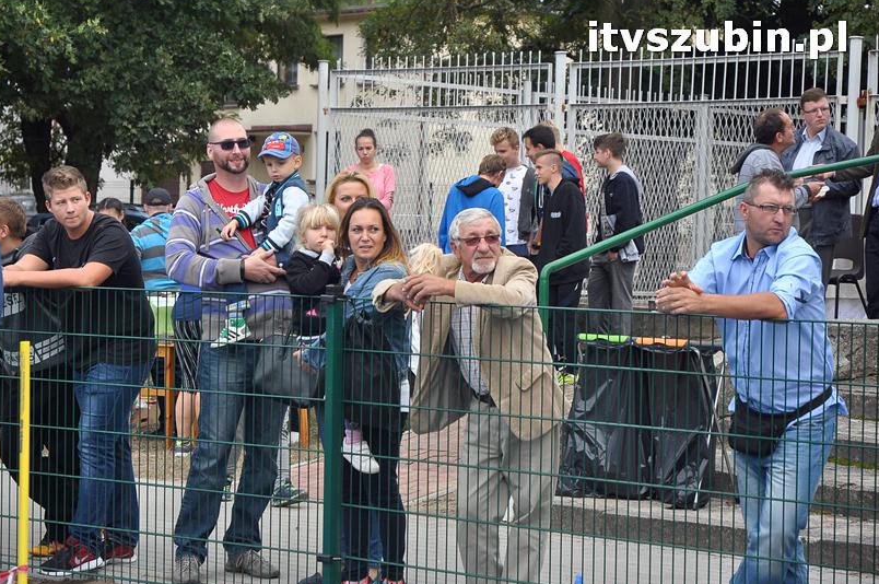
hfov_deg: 18.4
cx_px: 421
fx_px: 2707
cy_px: 295
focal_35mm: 111
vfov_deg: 12.3
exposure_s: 1/640
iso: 640
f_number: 6.3
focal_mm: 70
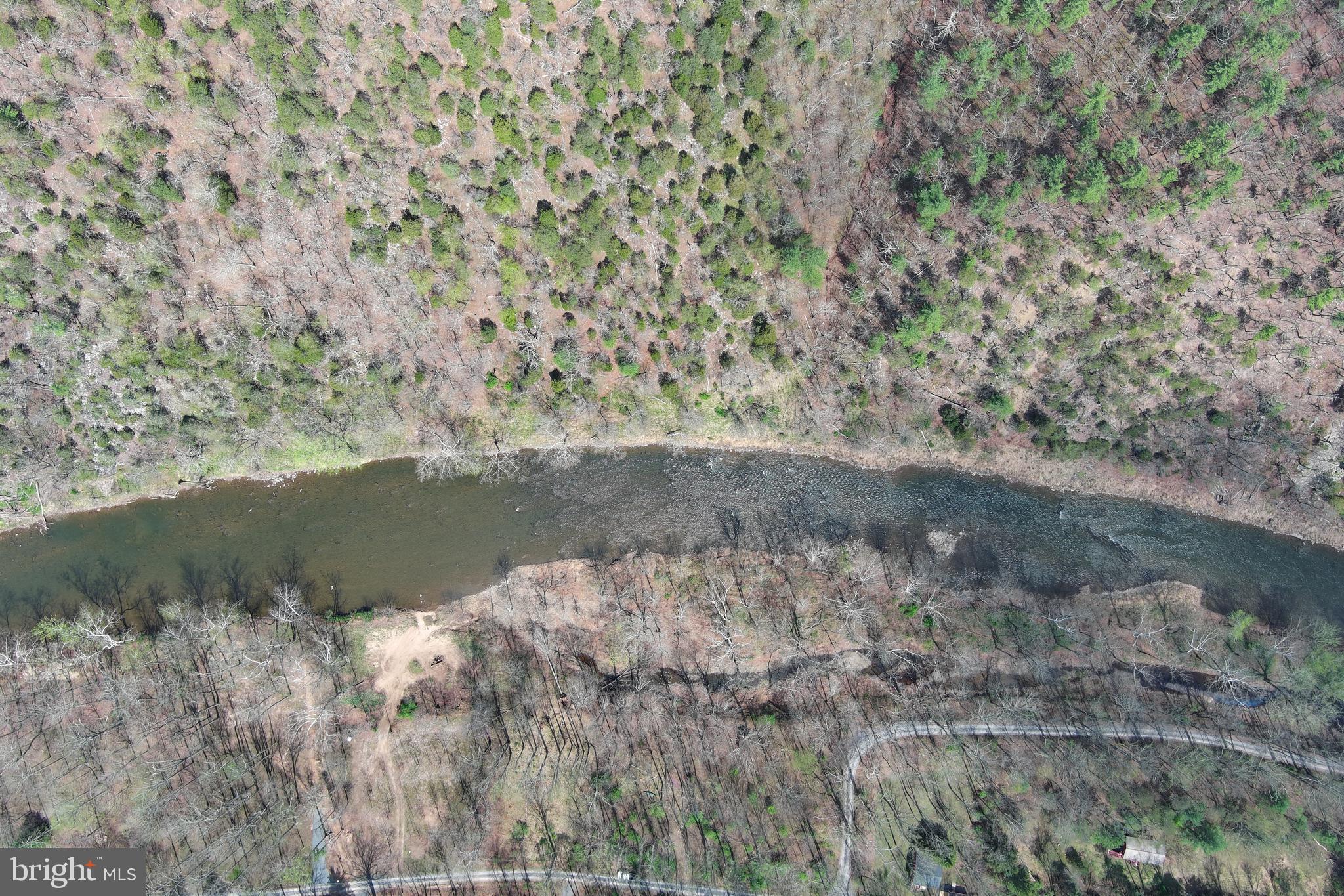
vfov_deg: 45.0
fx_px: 1083
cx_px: 672
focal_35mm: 29
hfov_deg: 63.7
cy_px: 448
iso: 100
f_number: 2.8
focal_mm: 10.57
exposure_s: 1/637
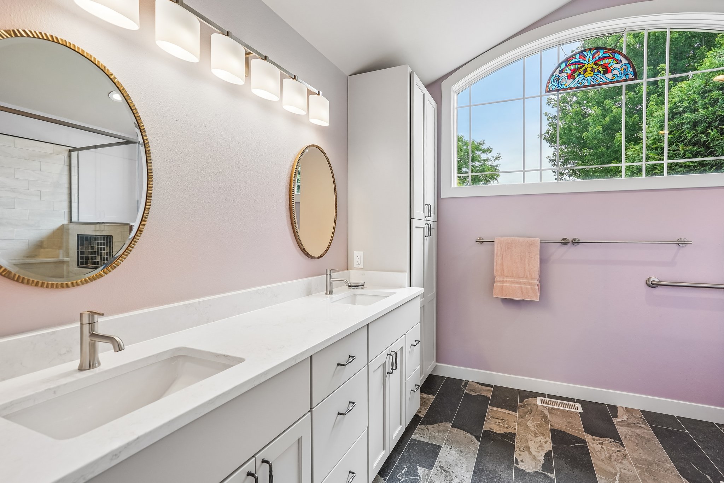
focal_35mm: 17
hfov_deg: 93.3
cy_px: 242
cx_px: 362
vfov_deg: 70.4
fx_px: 342
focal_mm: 17
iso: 400
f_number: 8
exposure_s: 1/80
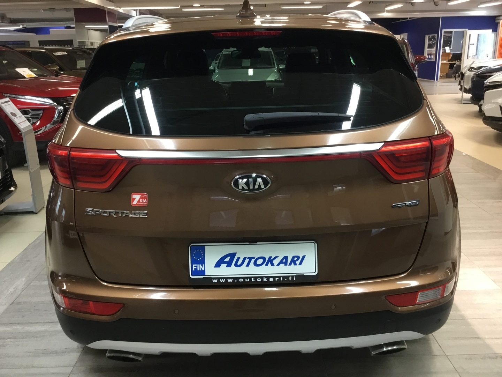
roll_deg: +2.3
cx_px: 251
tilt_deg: -17.2
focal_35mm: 31
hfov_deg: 58.4
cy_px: 188
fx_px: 450
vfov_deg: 45.4
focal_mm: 3.3
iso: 100
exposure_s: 1/33
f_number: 2.4
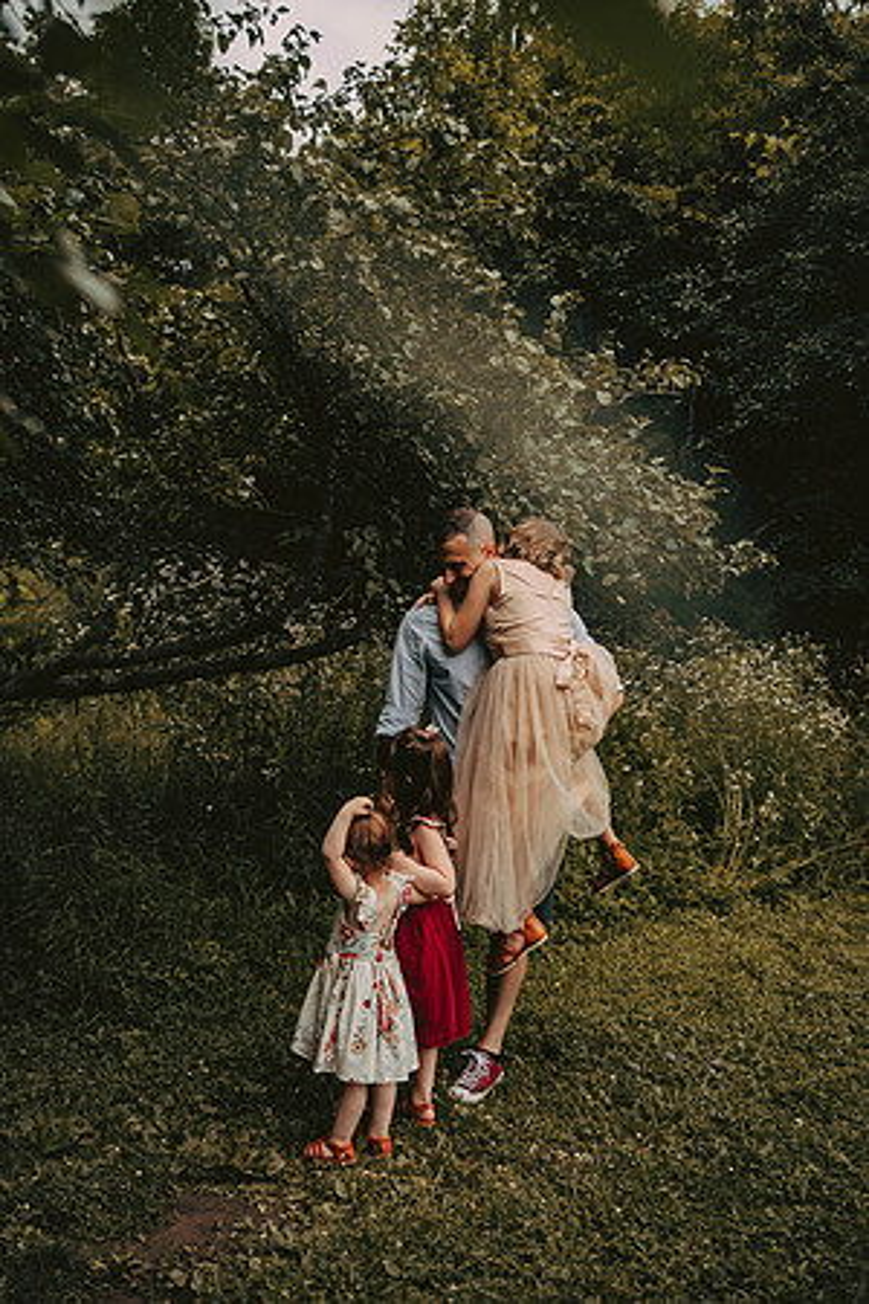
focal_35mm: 40
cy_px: 652
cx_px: 434
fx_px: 1448
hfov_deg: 33.4
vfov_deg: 48.5
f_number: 2.8
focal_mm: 40
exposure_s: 1/1000
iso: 200
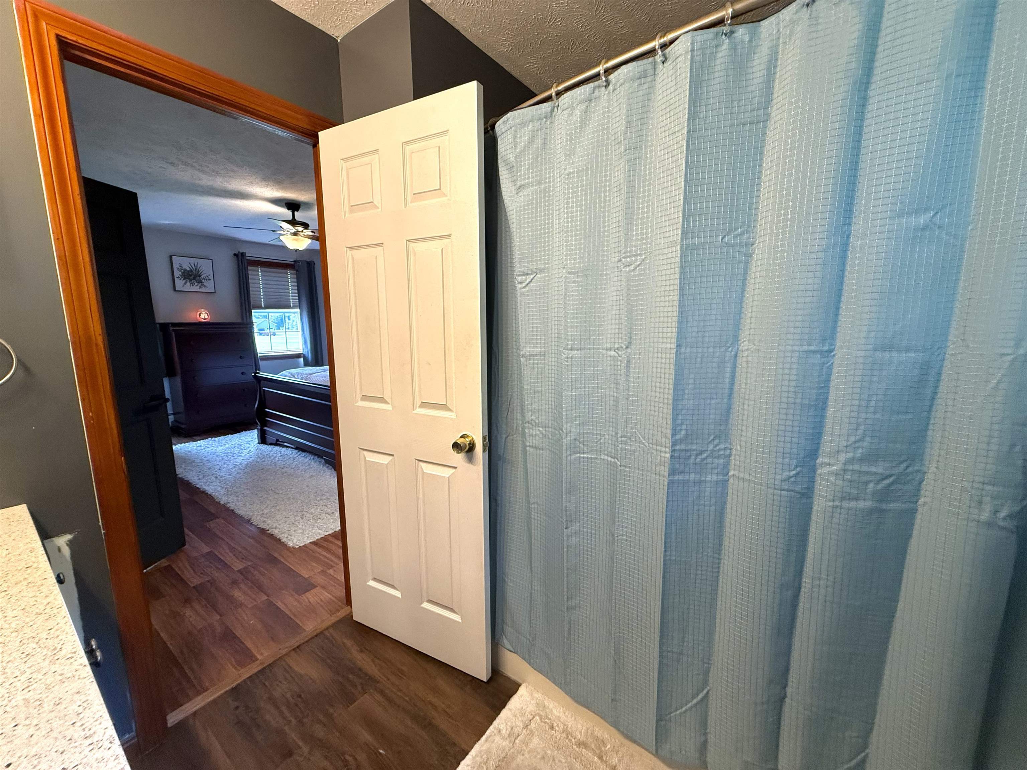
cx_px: 514
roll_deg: +0.2
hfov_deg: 102.1
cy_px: 385
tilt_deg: -8.3
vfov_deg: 85.7
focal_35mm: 14
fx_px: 415
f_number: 2.2
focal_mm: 2.22
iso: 320
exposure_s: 1/120
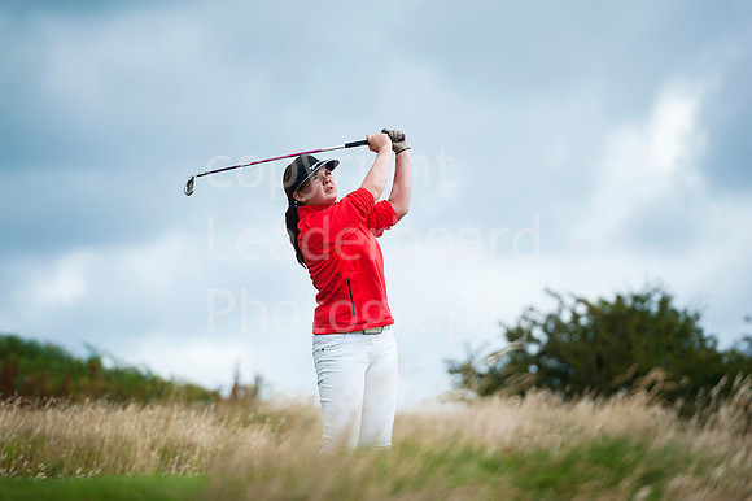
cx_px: 376
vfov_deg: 6.9
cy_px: 250
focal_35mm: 200
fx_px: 4175
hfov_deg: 10.3
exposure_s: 1/2500
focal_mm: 200
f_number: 4
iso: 500
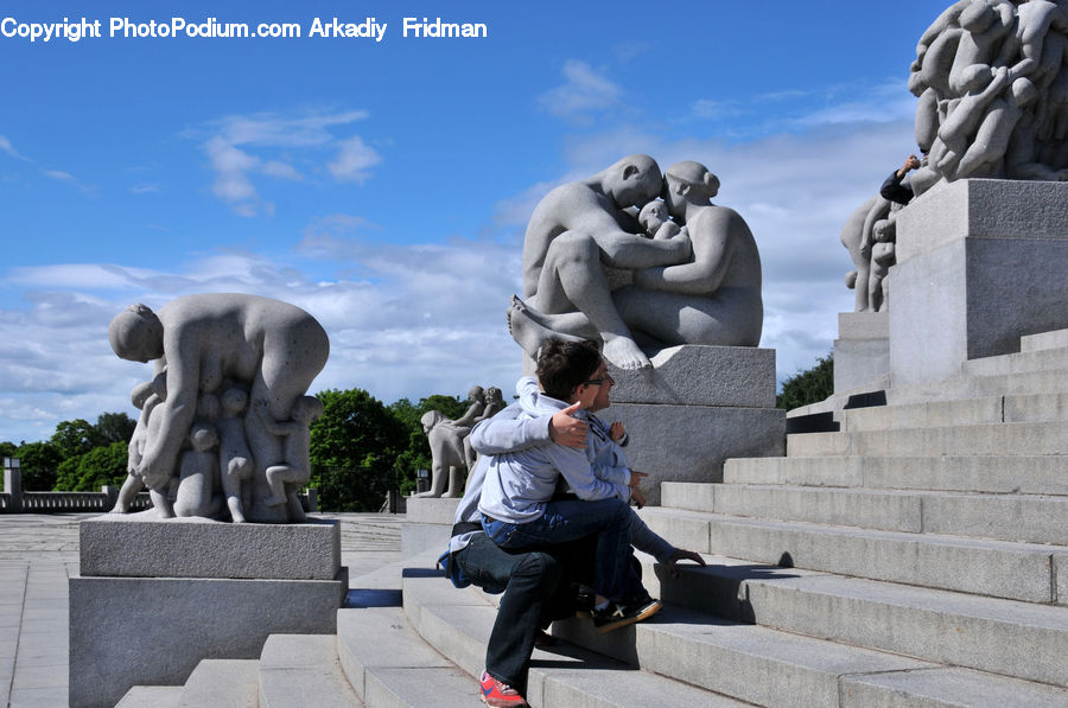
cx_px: 534
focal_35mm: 40
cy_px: 354
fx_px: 1200
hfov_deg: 48.0
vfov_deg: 32.9
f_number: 8
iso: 200
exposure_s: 1/1000
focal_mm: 27
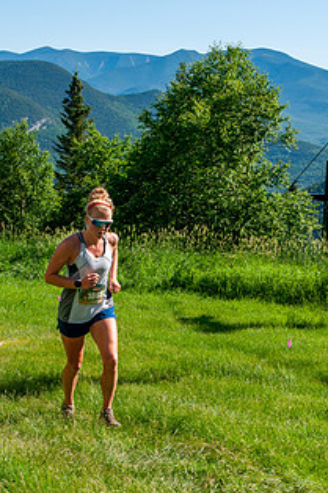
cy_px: 325
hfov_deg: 18.6
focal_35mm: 73
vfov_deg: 27.6
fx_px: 999
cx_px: 153
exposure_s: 1/400
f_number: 8
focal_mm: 34
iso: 200
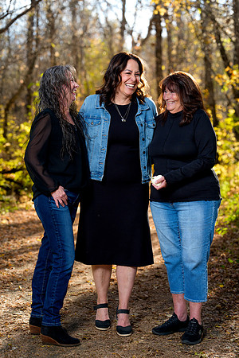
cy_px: 179
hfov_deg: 16.3
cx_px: 120
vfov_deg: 24.2
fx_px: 836
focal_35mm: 84
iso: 400
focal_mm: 84
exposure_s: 1/160
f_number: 3.5
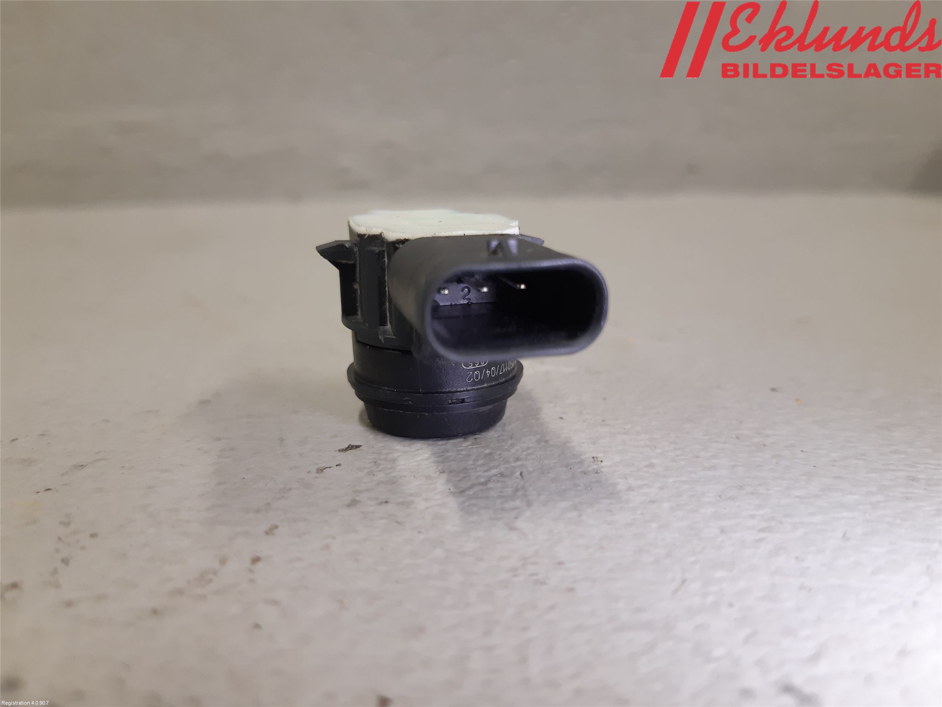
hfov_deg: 67.3
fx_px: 708
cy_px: 354
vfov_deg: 53.1
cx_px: 471
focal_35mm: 26
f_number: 1.7
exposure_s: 1/50
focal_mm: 3.93
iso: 125
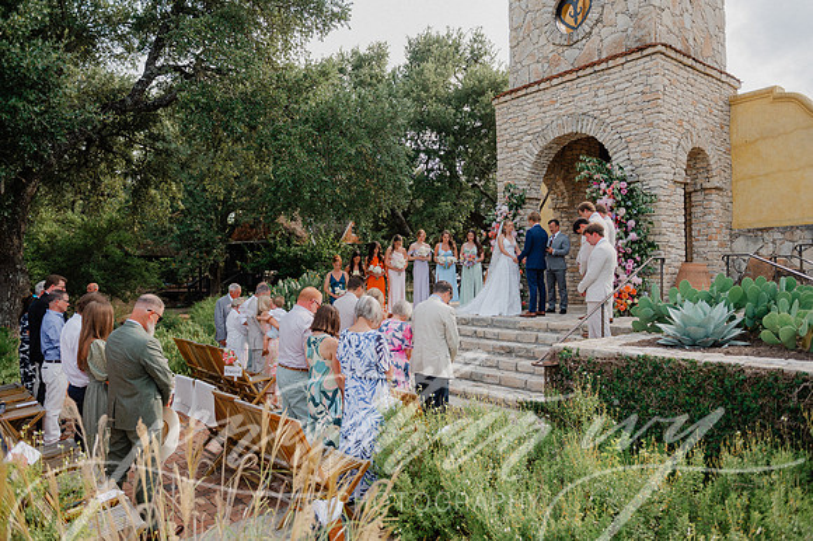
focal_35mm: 26
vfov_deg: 49.5
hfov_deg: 69.4
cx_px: 406
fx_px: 587
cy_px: 270
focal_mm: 26
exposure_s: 1/2500
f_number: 2.8
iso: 250
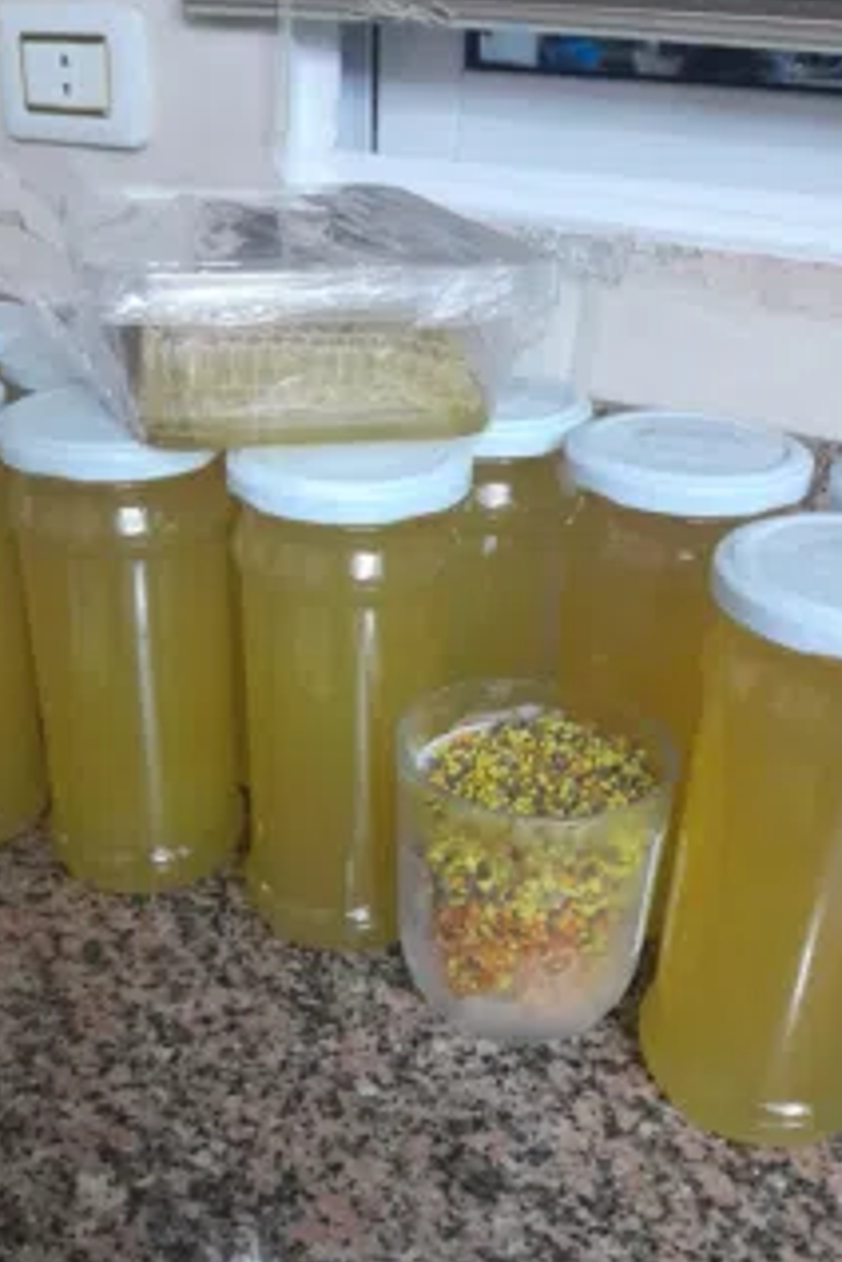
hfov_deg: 38.8
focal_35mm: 34
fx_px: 1193
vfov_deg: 55.6
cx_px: 377
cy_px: 718
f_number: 1.8
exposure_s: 1/25
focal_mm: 3.98
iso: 640
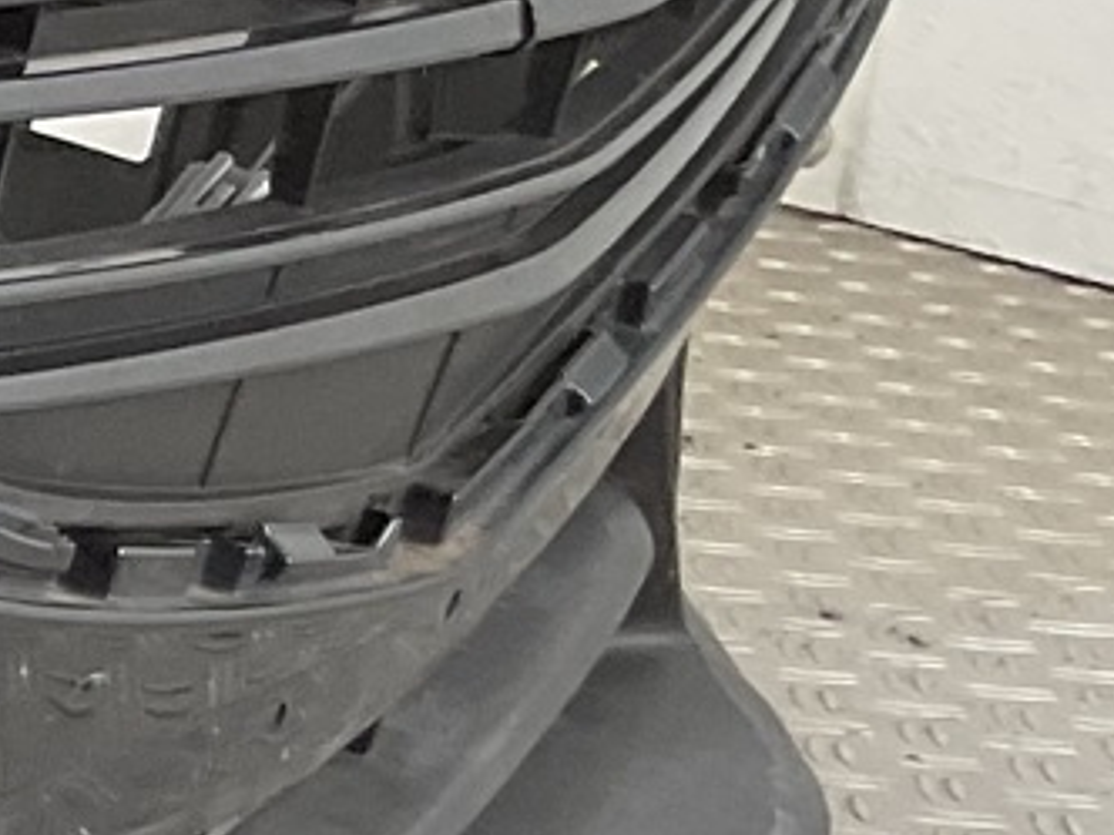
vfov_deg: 8.4
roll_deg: -4.2
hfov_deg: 9.2
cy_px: 905
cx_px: -2111
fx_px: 5664
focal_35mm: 176
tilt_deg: -20.1
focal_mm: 3
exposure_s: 1/100
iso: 25
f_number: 1.8
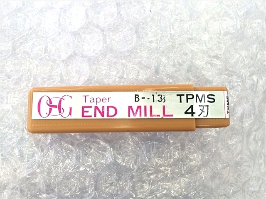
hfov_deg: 61.7
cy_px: 100
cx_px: 133
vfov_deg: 48.2
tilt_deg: -85.8
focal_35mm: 29
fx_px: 223
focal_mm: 4.15
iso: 50
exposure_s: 1/30
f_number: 2.2
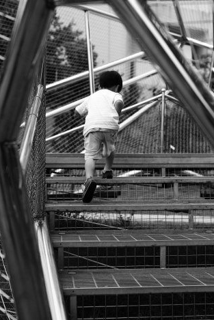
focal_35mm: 64
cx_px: 118
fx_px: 570
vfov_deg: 31.3
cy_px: 123
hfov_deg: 21.2
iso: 100
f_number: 3.2
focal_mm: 50
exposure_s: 1/1600
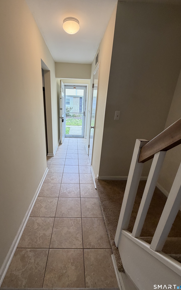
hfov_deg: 74.4
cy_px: 145
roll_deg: -1.4
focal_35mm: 15
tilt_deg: -19.8
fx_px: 118
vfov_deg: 101.5
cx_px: 78
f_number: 2.2
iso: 125
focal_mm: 2.22
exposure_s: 1/120
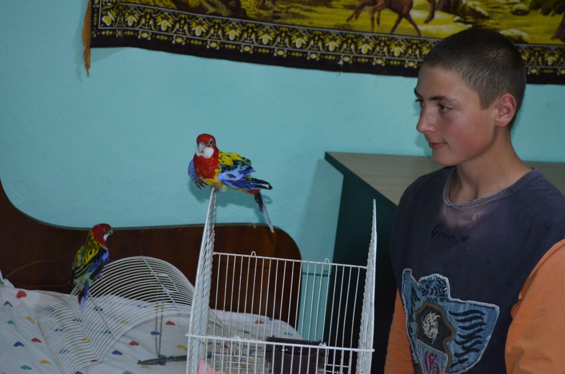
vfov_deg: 16.5
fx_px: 1292
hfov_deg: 24.7
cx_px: 282
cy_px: 187
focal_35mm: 82
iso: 3200
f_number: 4
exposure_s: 1/60
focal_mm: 55
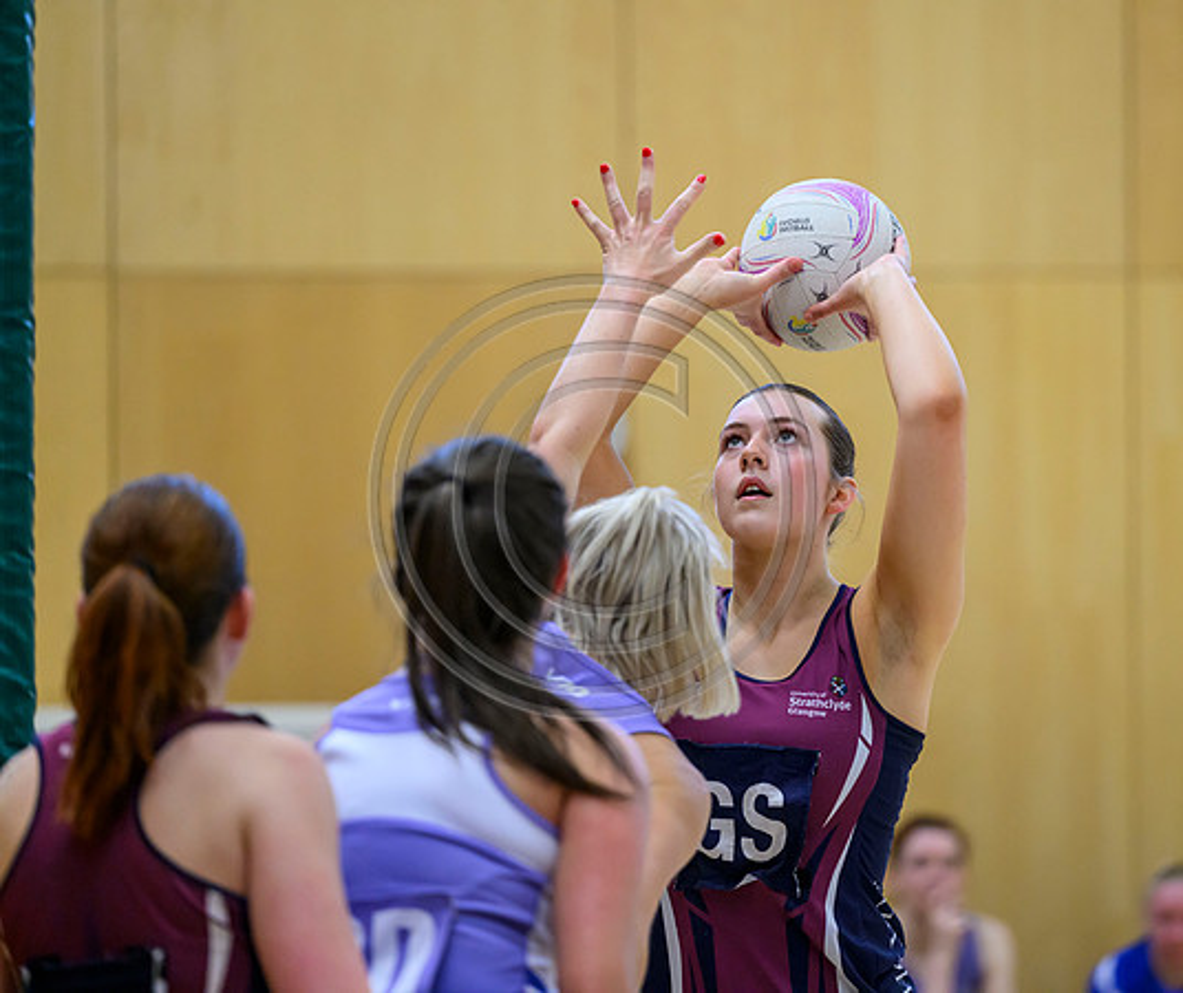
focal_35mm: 232
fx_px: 8283
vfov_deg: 6.9
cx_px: 746
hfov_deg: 8.2
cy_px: 496
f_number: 3.2
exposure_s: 1/1250
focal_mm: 200
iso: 3200
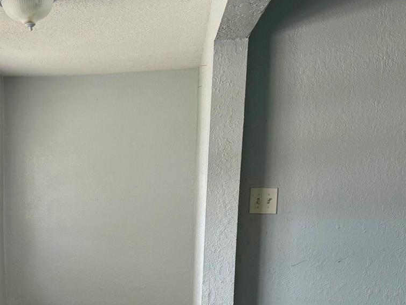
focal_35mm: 51
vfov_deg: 27.8
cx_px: 103
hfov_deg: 36.6
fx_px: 598
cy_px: 258
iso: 125
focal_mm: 6.76
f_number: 1.78
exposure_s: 1/121
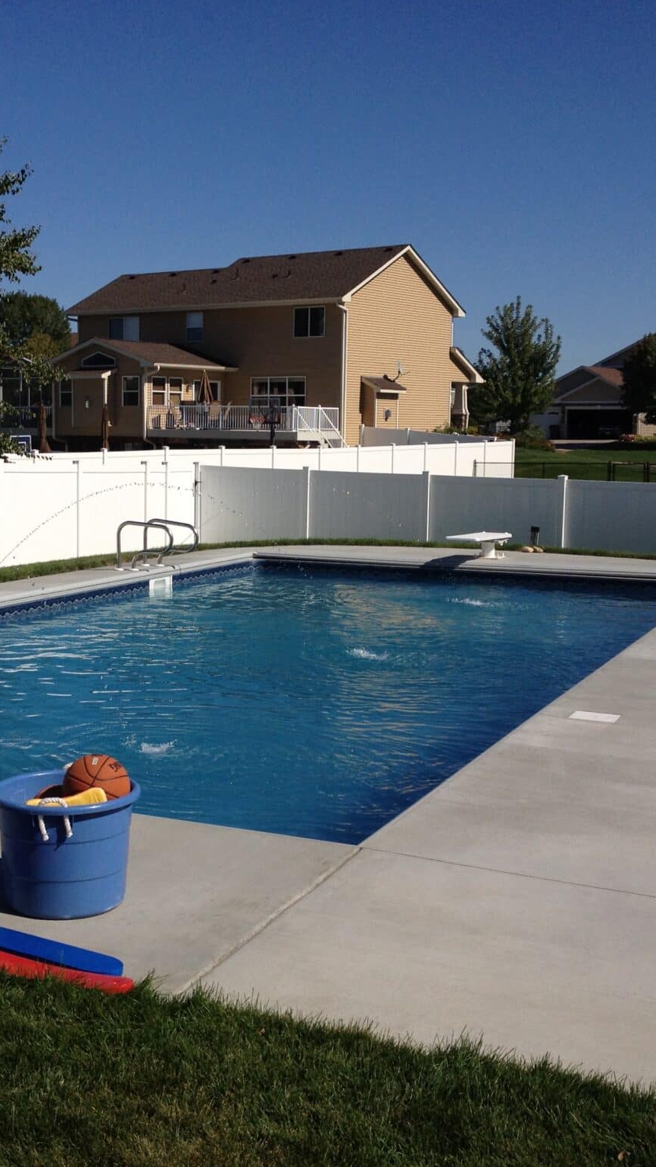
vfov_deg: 40.6
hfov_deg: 23.4
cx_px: 205
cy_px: 583
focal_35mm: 51
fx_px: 1577
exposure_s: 1/3690
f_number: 2.4
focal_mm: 4.28
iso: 64
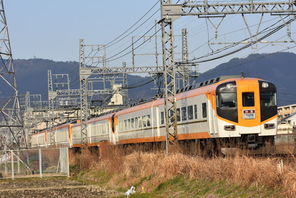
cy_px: 99
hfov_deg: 13.0
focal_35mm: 158
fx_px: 1296
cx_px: 148
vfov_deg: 8.7
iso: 400
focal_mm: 105
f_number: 5.6
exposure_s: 1/1600
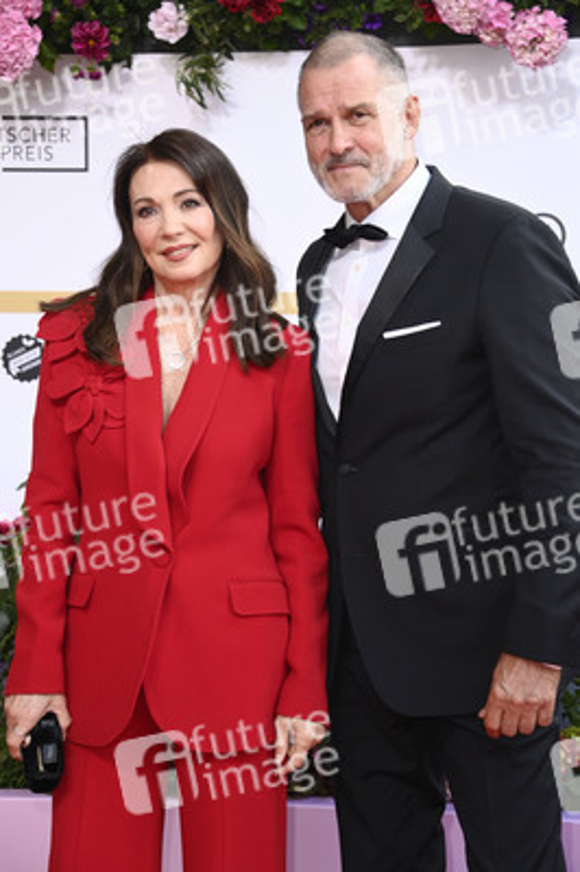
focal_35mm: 98
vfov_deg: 20.8
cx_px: 290
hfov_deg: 13.9
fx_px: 2372
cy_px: 436
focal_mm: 98
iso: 640
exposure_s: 1/250
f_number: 5.6
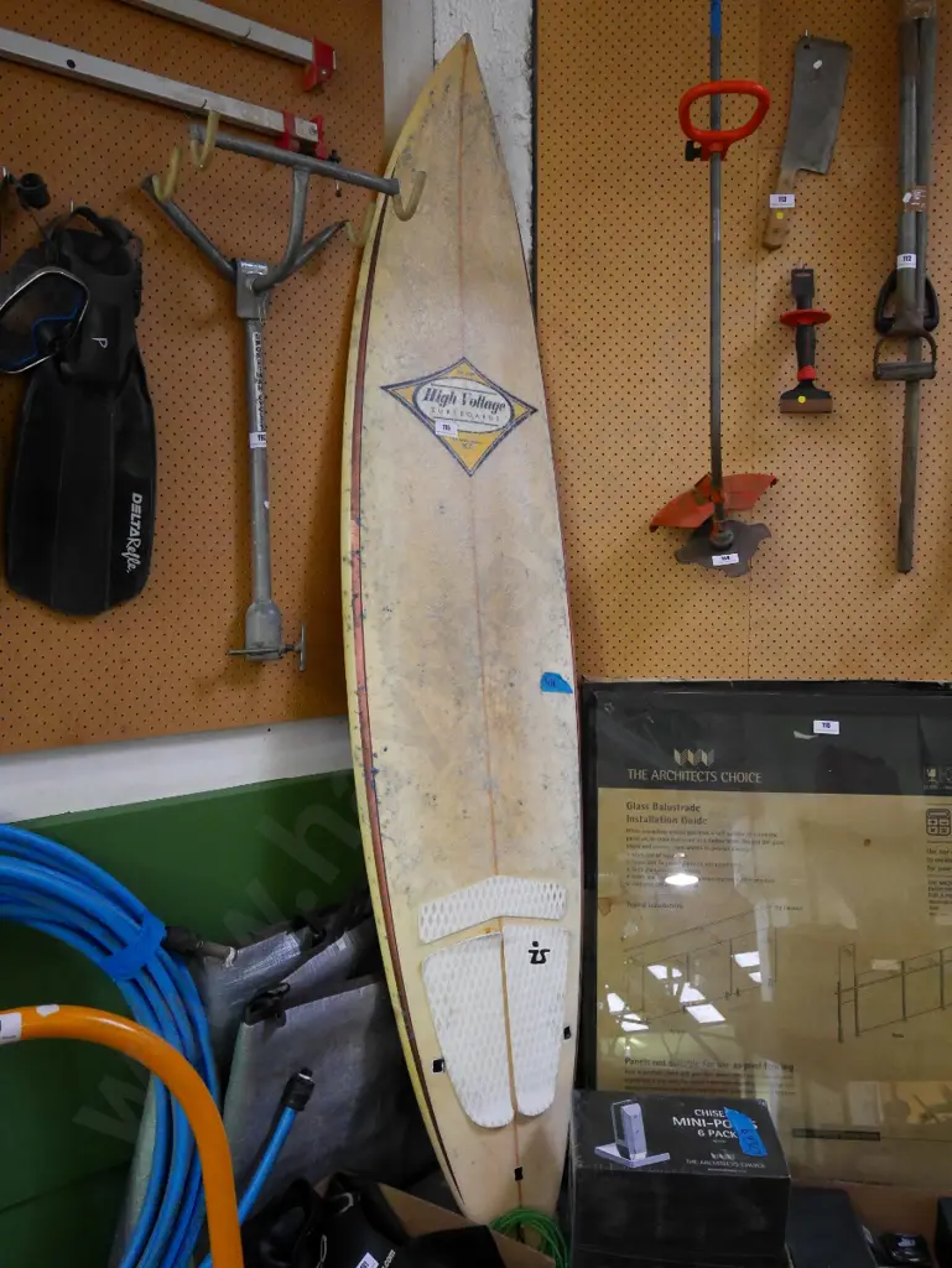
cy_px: 634
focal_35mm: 30
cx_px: 476
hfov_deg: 46.8
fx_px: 1099
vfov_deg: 59.9
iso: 3200
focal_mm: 15
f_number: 4
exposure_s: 1/25
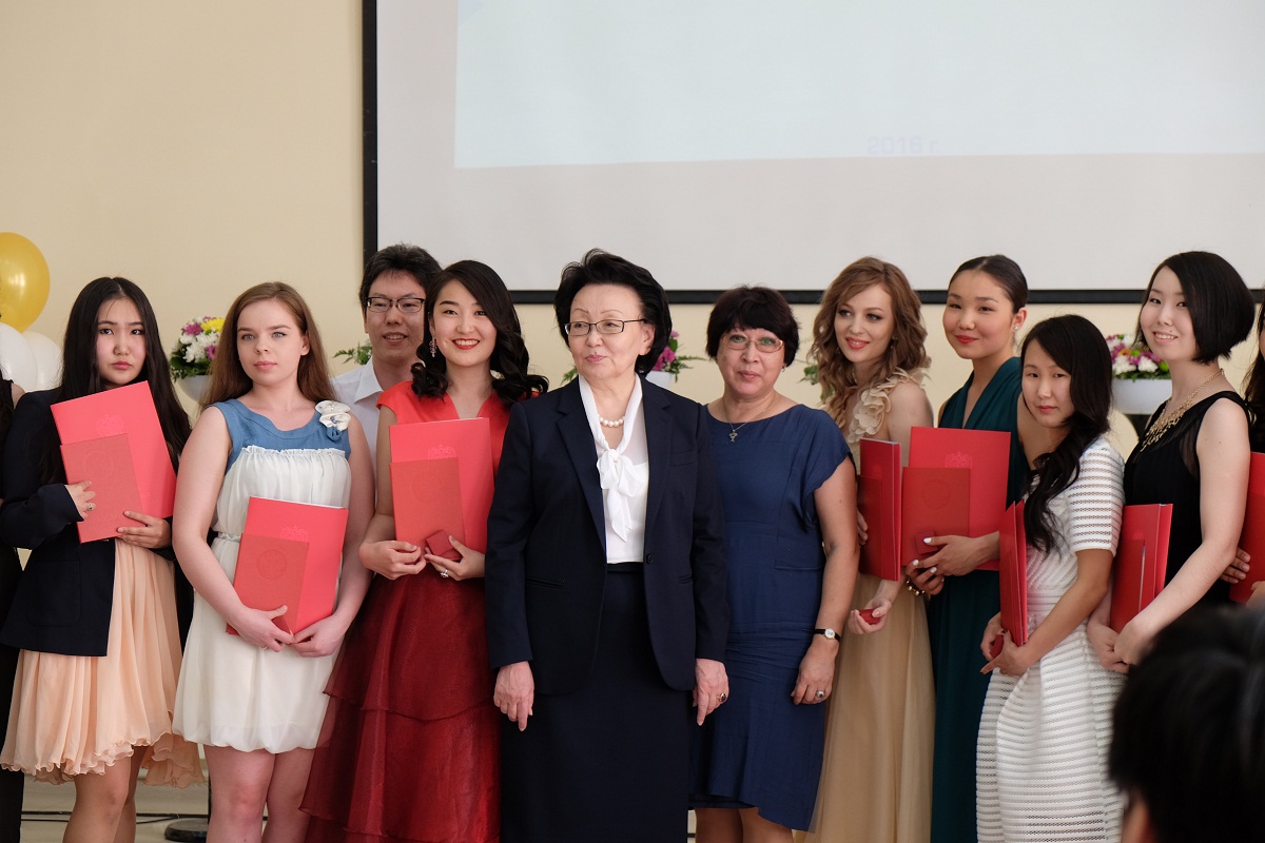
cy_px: 422
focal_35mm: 79
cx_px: 632
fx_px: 2776
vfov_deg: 17.3
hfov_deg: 25.7
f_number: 4
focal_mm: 52.7
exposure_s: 1/60
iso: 400
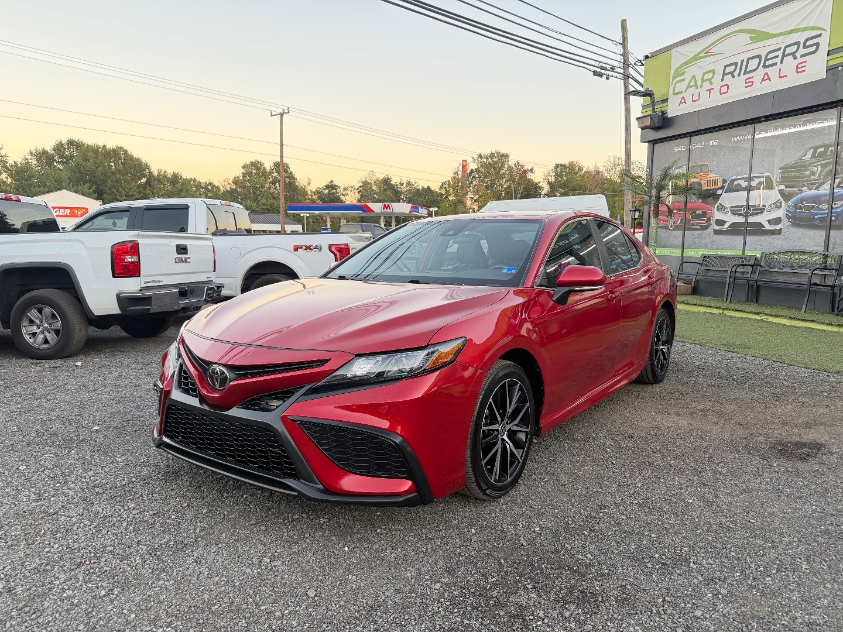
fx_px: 584
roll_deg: +0.2
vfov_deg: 56.8
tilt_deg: -8.1
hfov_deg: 71.6
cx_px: 422
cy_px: 316
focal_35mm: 24
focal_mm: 6.76
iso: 320
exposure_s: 1/120
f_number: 1.78
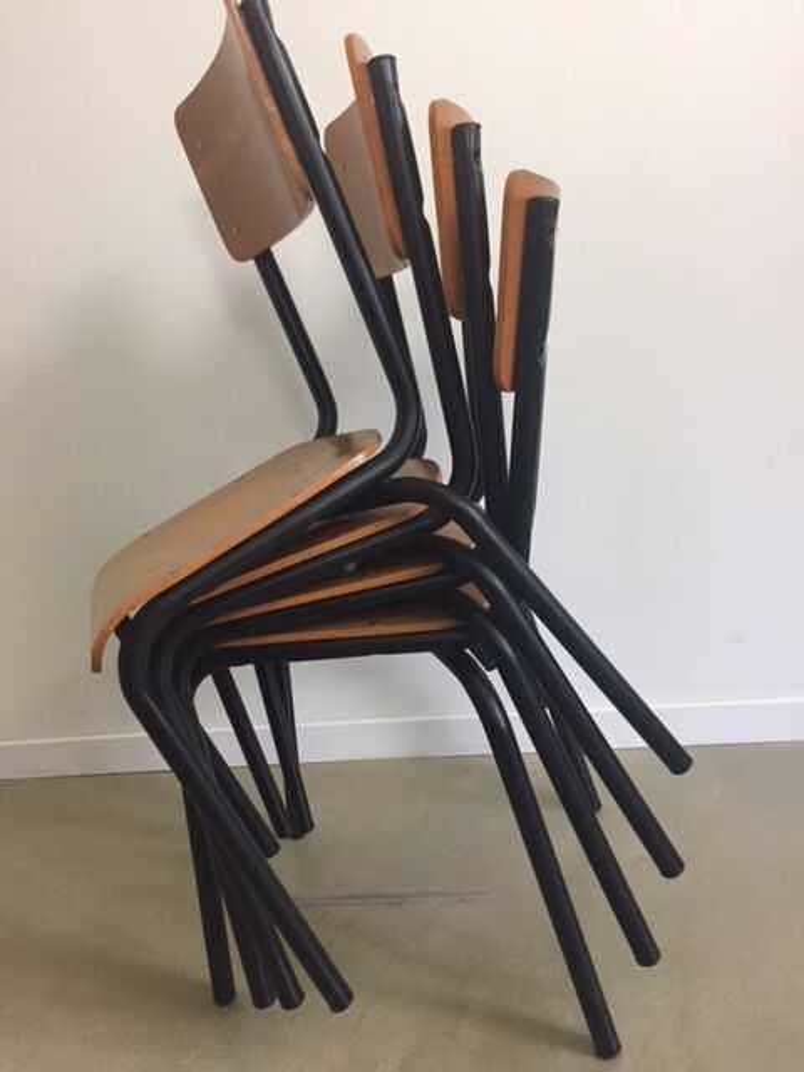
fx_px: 898
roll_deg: +7.0
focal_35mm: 29
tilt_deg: -13.7
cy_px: 536
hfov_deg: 48.2
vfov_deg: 61.7
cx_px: 402
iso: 250
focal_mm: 4.15
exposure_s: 1/33
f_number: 2.2
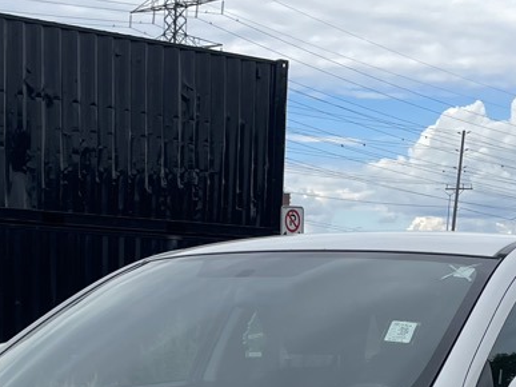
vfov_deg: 15.7
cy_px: 595
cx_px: 164
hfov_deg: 22.7
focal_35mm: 86
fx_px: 1282
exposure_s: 1/1949
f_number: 1.6
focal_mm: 4.2
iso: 32
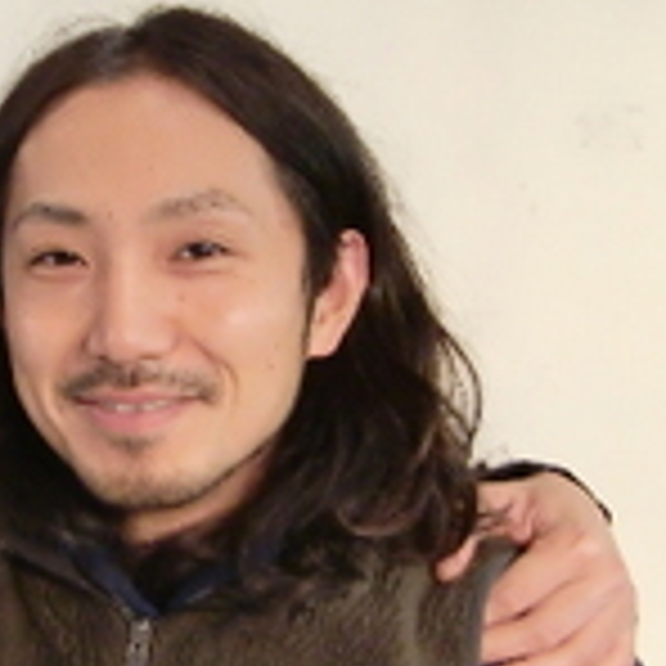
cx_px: -2
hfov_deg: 22.2
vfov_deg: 23.1
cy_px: 362
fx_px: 1633
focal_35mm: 75
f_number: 2.6
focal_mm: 4.9
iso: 400
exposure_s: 1/10
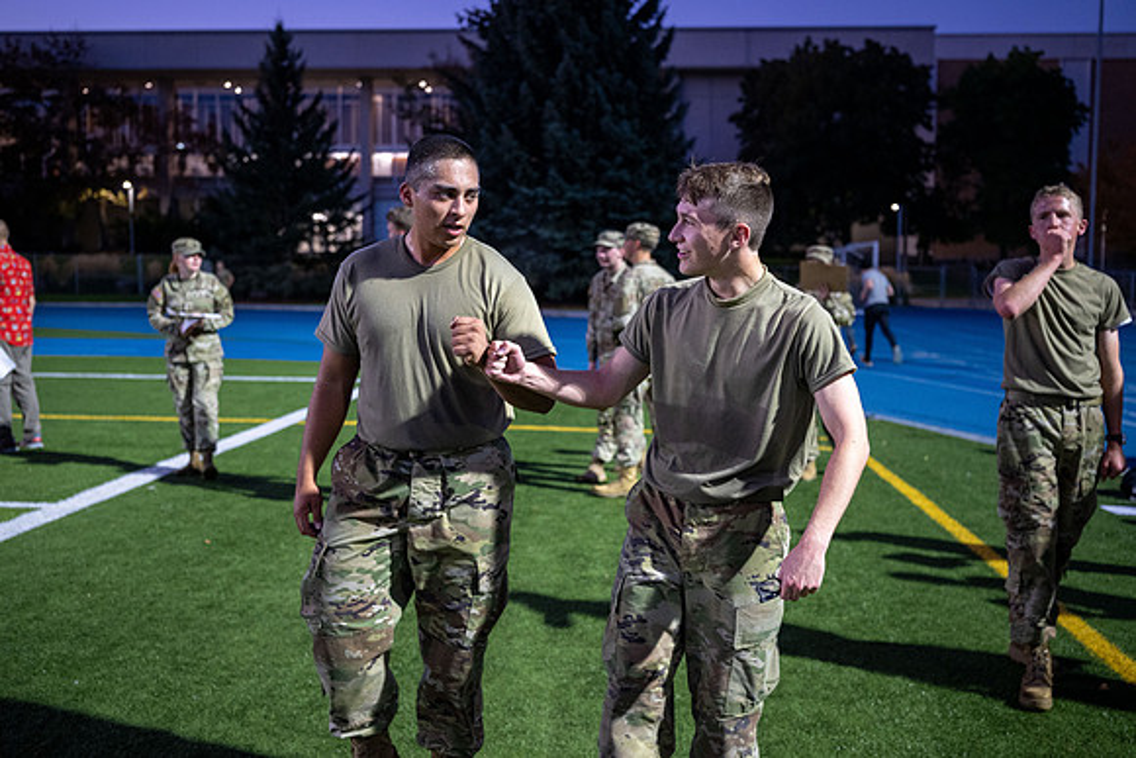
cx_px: 549
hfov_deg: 50.3
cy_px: 360
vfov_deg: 34.8
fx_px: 1211
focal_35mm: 38
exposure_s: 1/125
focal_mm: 34
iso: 1250
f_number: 2.8
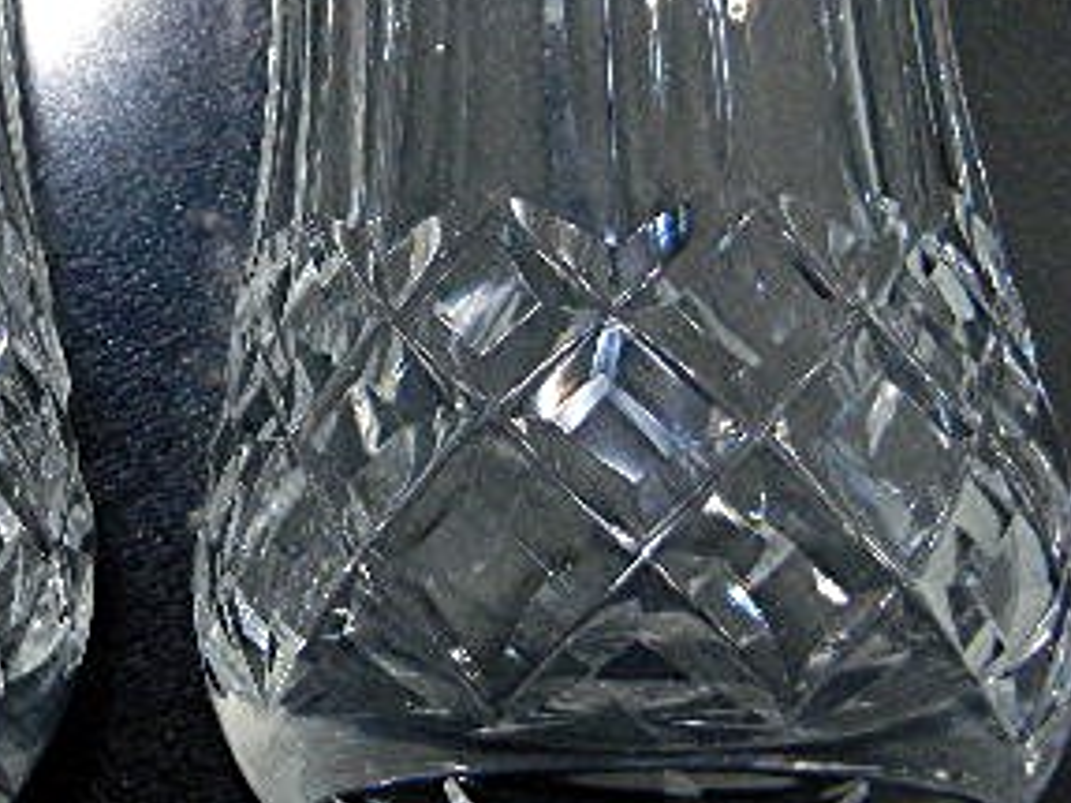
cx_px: 127
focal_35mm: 87
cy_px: 149
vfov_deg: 16.8
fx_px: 2691
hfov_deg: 22.0
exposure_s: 1/30
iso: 507
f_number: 7.4
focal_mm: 7.1
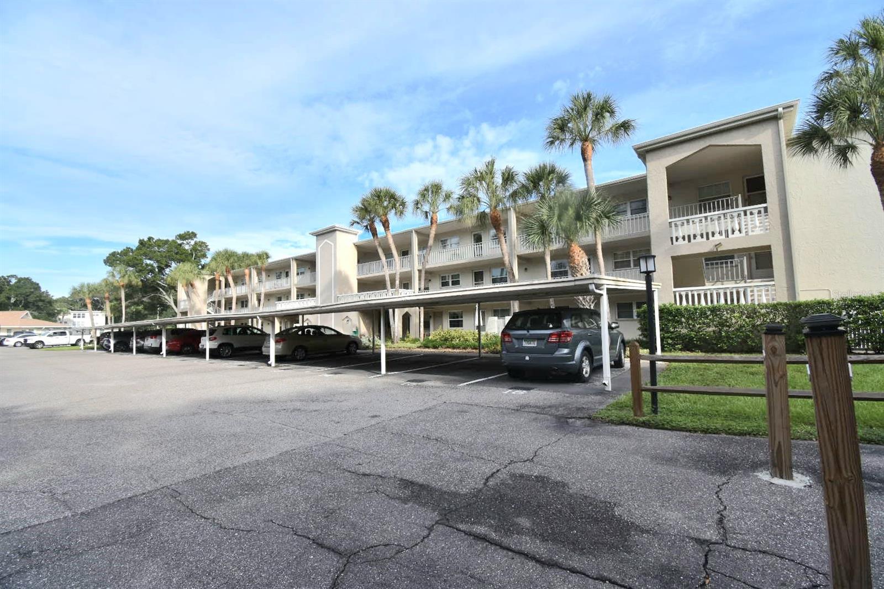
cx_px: 442
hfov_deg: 100.4
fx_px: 368
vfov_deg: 77.3
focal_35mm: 15
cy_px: 294
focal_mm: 10
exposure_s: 1/323
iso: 200
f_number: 9
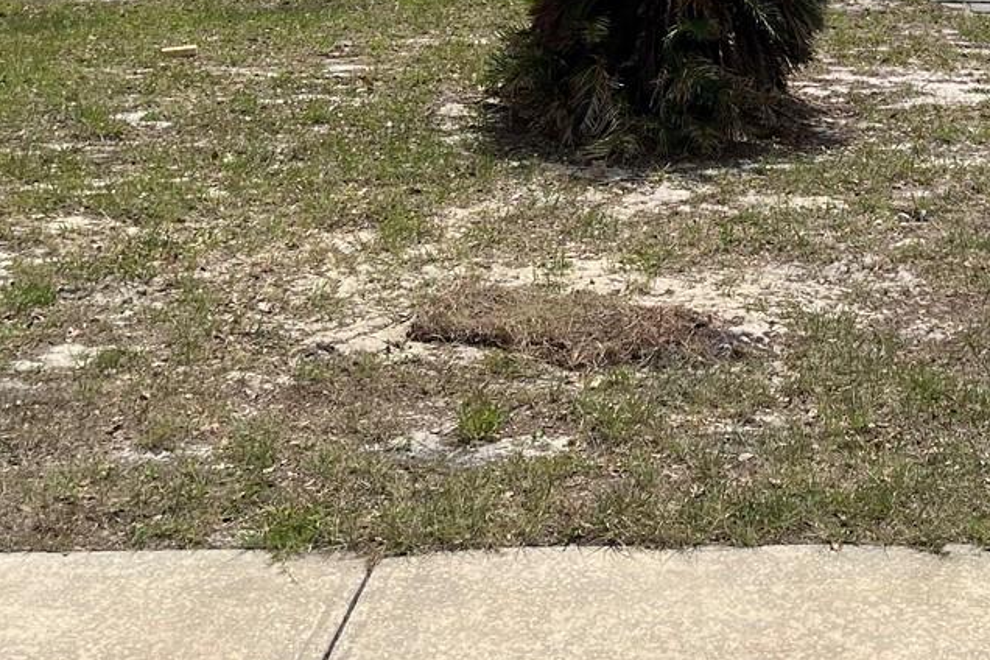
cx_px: 794
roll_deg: -1.3
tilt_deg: +0.7
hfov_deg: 29.0
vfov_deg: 18.6
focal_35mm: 68
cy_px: -207
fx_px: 1870
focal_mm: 5.1
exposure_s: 1/4854
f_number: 1.6
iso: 50
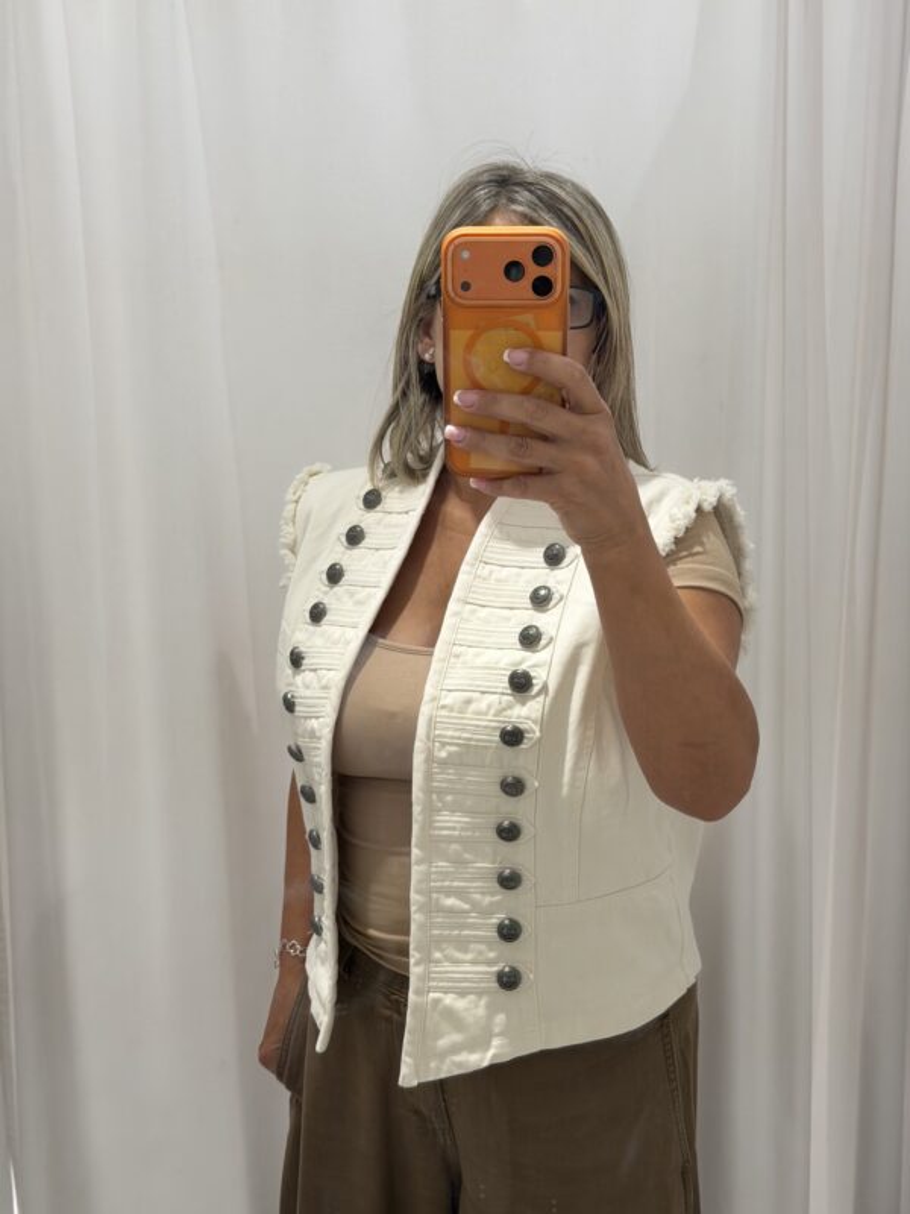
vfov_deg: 39.7
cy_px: 607
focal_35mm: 48
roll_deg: +0.8
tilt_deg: -10.9
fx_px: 1682
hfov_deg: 30.3
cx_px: 455
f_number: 1.78
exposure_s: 1/100
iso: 80
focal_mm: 6.76
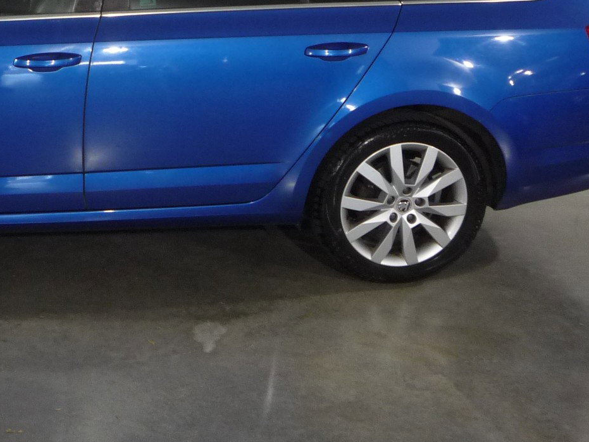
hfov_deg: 28.2
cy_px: 77
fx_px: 1123
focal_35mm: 66
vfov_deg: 21.9
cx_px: 46
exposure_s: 1/30
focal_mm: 5.2
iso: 200
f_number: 3.3
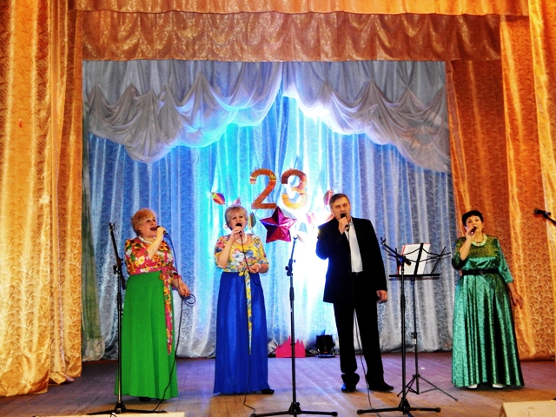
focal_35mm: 49
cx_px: 278
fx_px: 787
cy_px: 208
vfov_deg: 29.7
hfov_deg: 38.9
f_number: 3.7
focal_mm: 8.6
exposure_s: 1/30
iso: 720
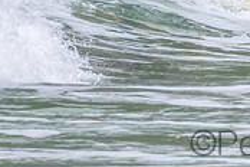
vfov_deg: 0.5
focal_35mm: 2838
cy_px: -112
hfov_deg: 0.7
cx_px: 278
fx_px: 19707
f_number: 11
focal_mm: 800
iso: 1800
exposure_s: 1/1250
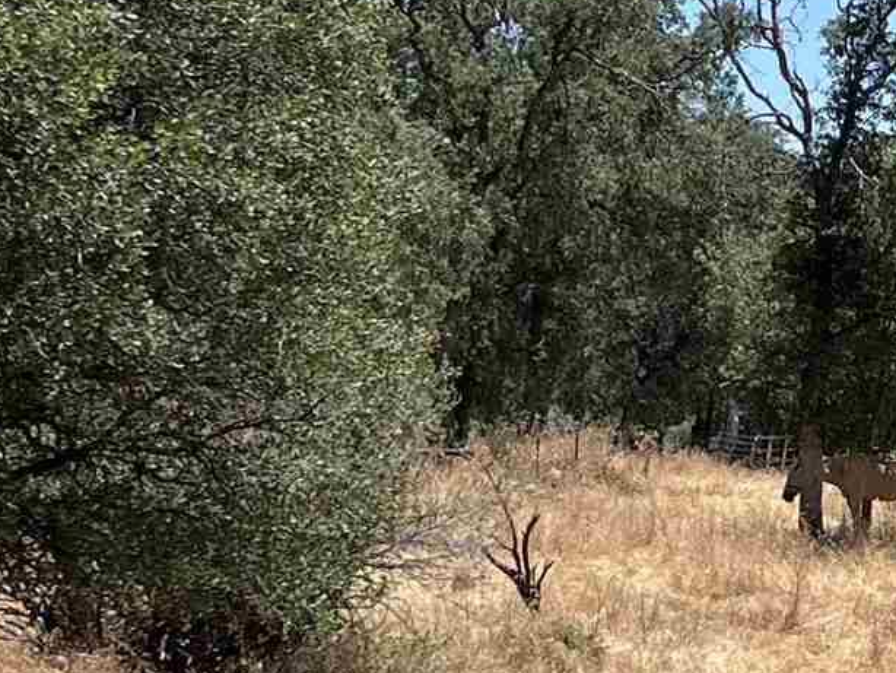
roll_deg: +0.3
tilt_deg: +0.0
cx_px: 1054
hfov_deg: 14.7
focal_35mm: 130
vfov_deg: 11.4
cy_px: 353
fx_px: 3366
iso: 50
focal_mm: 5.1
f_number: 1.6
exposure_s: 1/2755
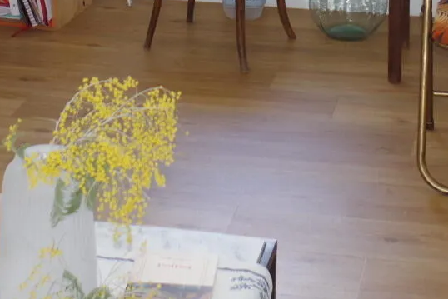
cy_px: -223
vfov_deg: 11.9
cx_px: 232
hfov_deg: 19.1
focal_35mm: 107
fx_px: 1332
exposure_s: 1/80
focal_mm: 20
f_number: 4
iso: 400
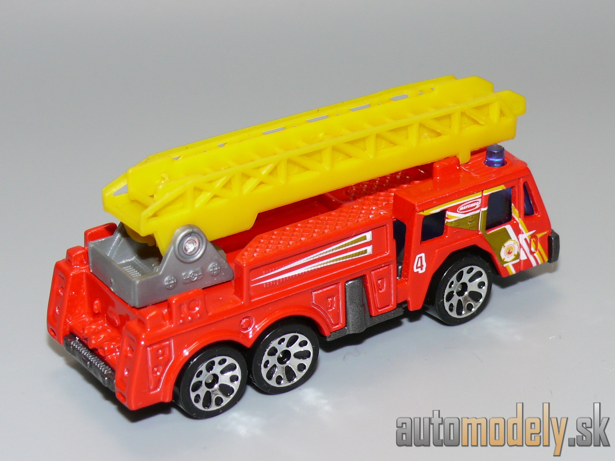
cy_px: 230
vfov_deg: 14.5
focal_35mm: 102
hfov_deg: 19.3
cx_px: 308
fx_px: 1812
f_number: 4
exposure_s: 1/30
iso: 100
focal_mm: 13.4
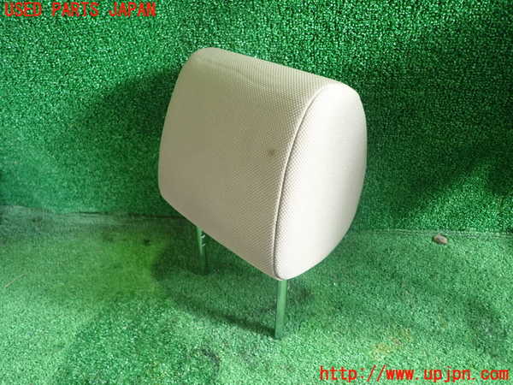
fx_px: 370
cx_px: 256
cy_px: 192
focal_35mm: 25
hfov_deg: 69.4
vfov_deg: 54.9
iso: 200
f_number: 2
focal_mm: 4.5
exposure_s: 1/30
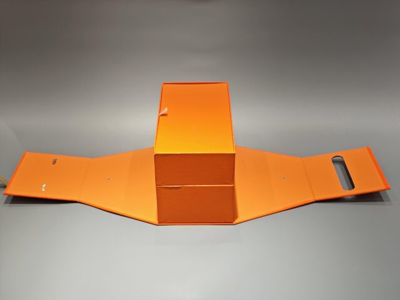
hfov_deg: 41.2
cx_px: 200
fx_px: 532
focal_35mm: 46
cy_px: 150
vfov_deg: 31.5
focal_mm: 6.7
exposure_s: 1/117
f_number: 2
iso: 50
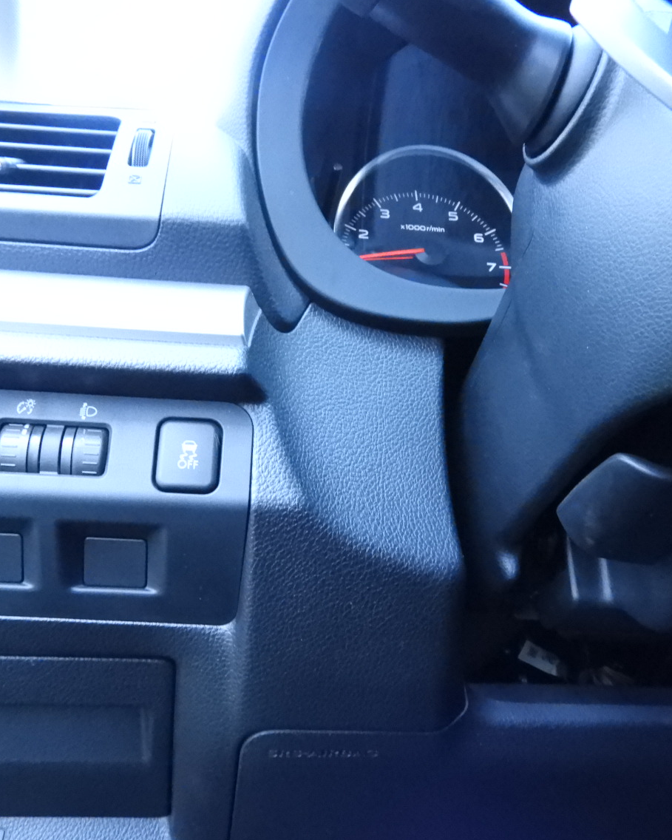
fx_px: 820
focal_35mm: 33
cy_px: 441
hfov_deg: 44.5
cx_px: 296
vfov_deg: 54.2
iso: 1600
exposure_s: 1/100
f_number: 3.3
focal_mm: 4.3
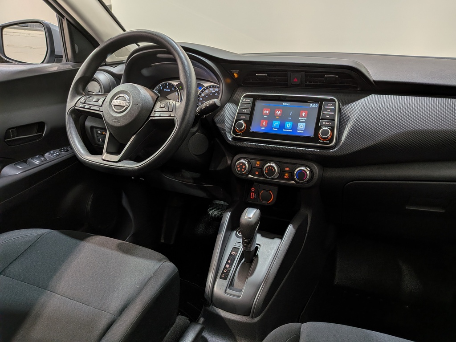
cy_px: 171
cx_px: 228
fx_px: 316
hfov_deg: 71.6
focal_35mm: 24
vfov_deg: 56.8
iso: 28
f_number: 1.7
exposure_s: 1/154
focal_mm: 4.53
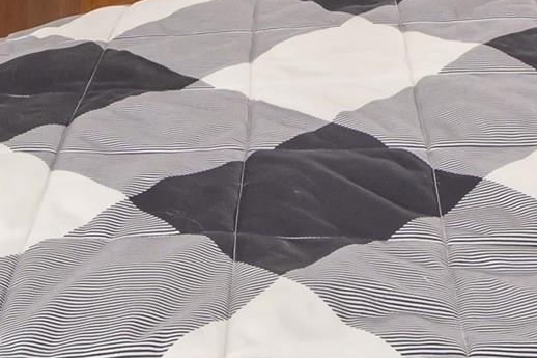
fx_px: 1327
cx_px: 348
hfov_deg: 22.8
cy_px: -470
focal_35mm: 89
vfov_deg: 12.5
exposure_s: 1/1.25
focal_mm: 10
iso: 400
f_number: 10
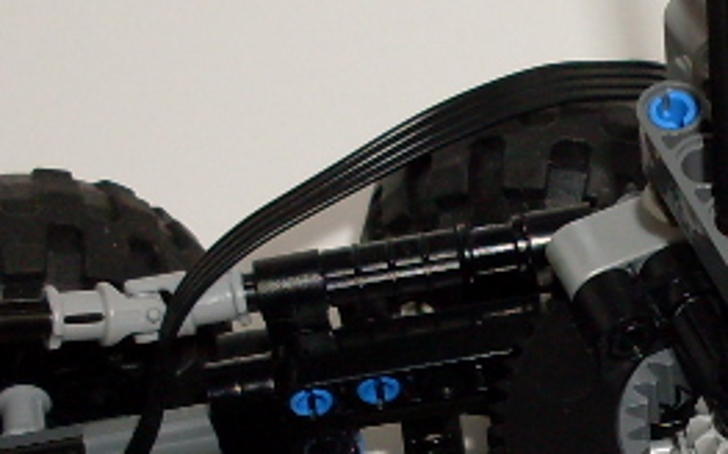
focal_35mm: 157
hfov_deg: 13.1
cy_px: 520
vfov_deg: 8.3
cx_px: 758
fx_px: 3113
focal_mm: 6.3
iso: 100
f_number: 2.8
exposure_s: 1/45
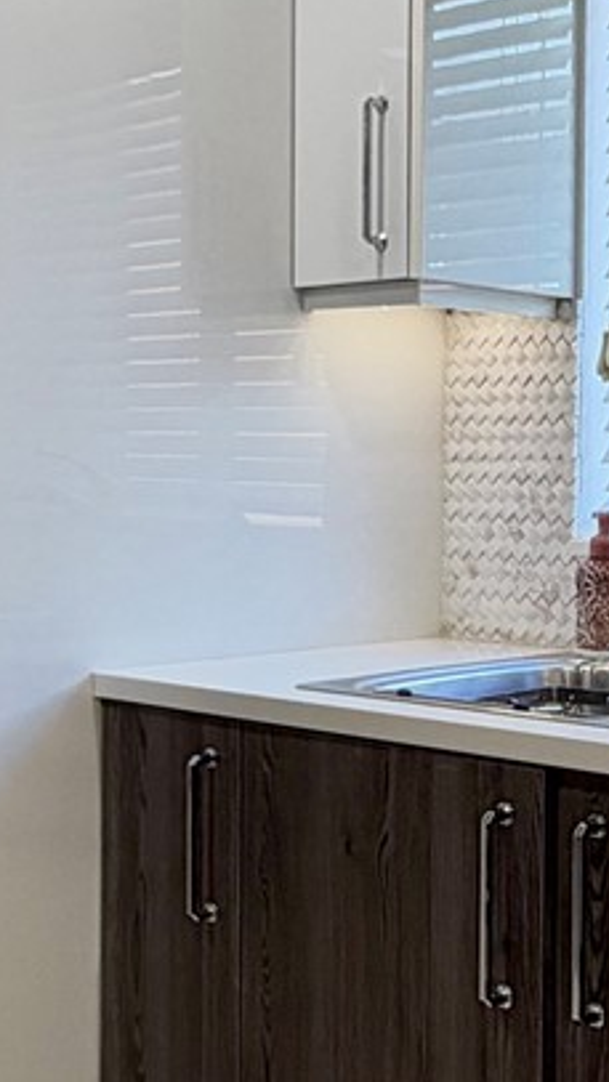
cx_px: 479
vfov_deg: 34.9
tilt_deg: -0.4
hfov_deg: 19.9
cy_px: 494
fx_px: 1722
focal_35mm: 60
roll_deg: +0.0
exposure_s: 1/120
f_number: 2.2
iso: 64
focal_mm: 2.22
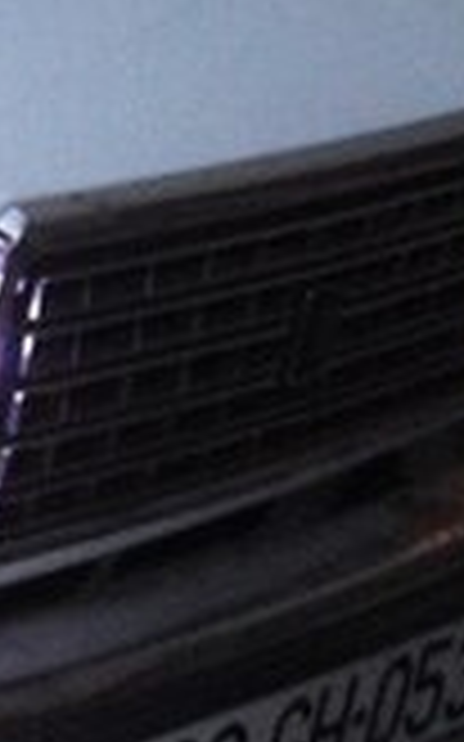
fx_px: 2835
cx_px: -946
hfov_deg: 8.0
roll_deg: -3.6
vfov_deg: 14.9
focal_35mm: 140
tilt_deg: -15.6
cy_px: 169
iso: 200
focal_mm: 4.12
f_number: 2.4
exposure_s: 1/20
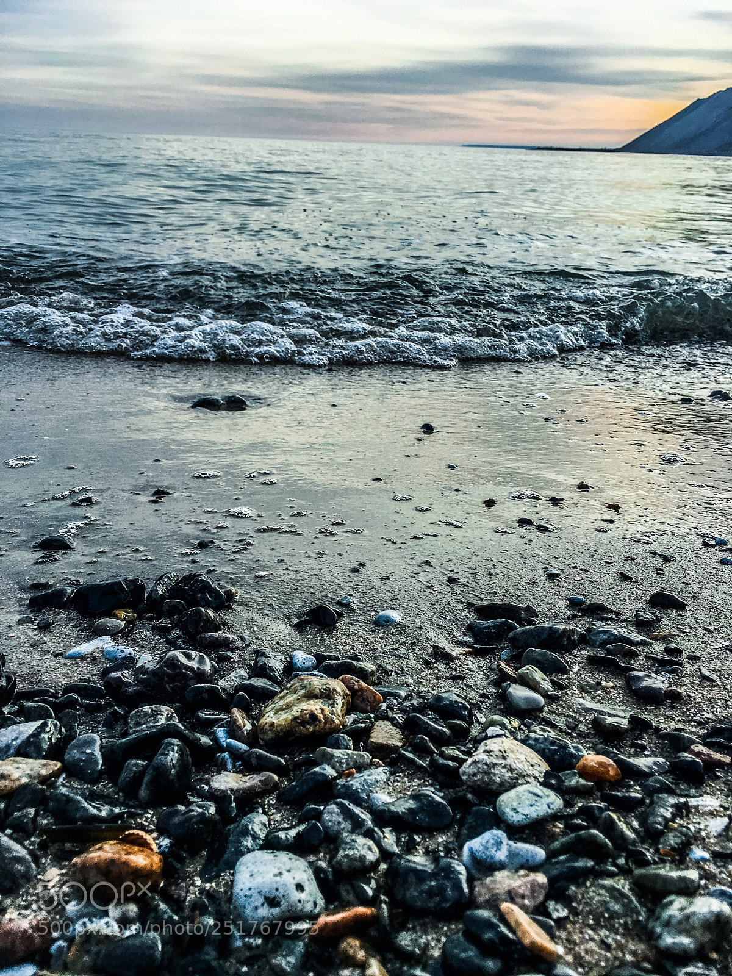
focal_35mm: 29
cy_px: 488
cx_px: 366
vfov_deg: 61.7
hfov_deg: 48.2
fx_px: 818
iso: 25
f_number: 2.2
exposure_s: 1/437
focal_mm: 4.15
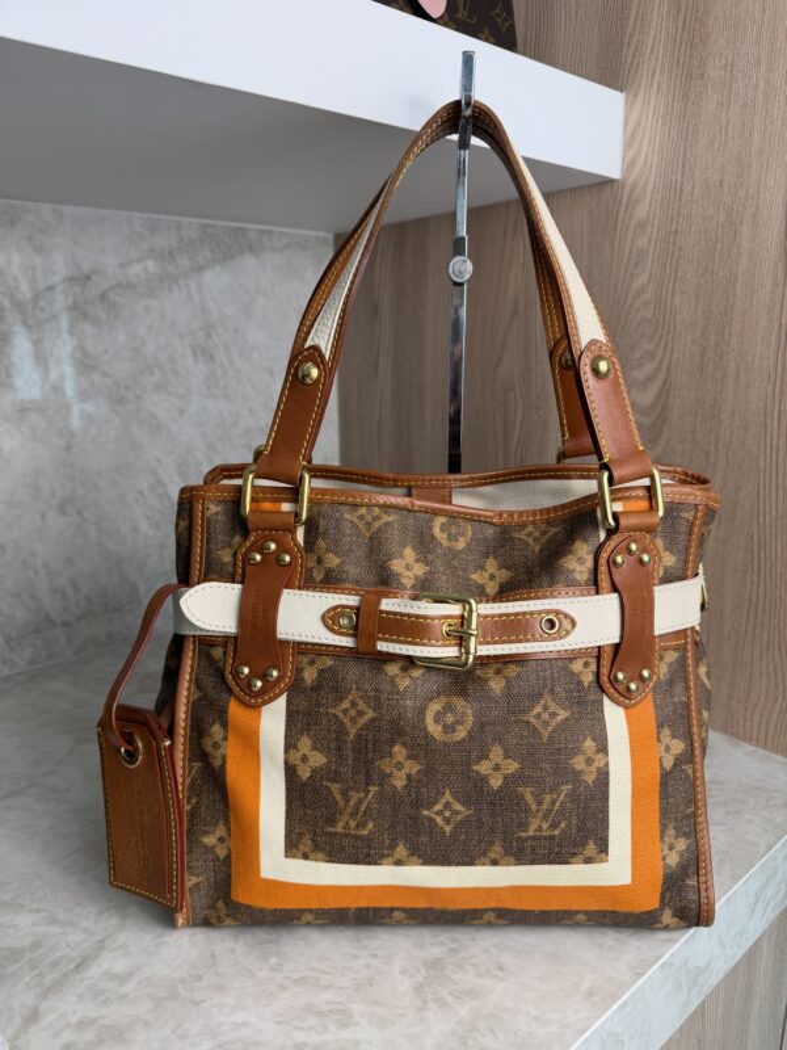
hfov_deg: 56.8
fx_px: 728
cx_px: 394
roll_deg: -0.4
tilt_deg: -13.8
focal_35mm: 24
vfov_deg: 71.6
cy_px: 525
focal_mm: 6.76
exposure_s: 1/127
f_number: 1.78
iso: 50
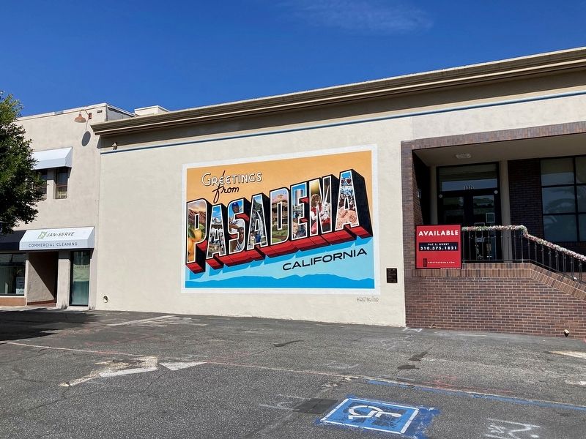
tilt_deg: +6.1
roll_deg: -0.6
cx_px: 293
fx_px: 474
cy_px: 220
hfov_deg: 63.4
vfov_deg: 49.7
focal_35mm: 28
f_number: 1.8
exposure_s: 1/4049
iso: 20
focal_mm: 3.99
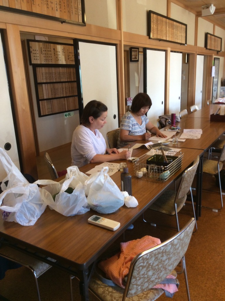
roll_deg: +3.2
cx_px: 112
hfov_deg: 44.1
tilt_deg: -15.9
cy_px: 150
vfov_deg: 56.9
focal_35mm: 32
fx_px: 278
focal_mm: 3.3
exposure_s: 1/24
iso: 50
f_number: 2.4
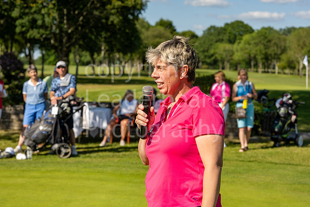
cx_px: 155
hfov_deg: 23.9
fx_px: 732
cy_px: 104
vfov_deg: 16.1
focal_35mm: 85
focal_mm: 85
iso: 200
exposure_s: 1/800
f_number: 6.3
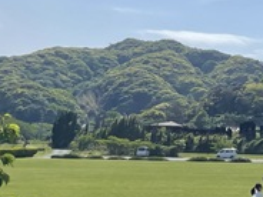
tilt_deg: +9.6
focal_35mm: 102
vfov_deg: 14.5
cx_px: 513
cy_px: 53
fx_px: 775
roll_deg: +1.2
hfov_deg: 15.6
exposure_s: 1/7299
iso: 32
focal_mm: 4.2
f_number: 1.6
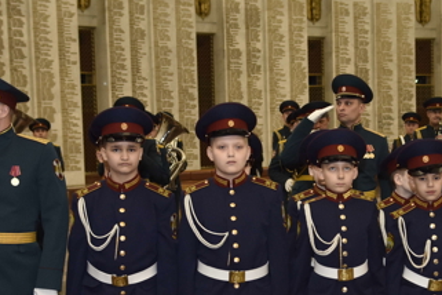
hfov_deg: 24.0
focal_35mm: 84
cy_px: 229
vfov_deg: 16.2
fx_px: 1031
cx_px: 318
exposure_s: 1/160
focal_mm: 24
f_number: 2.8
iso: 1000
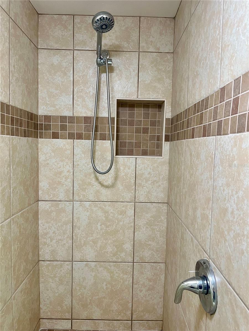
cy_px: 166
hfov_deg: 53.1
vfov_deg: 67.3
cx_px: 124
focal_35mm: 26
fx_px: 249
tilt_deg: -4.3
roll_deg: -1.3
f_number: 1.5
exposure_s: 1/60
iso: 250
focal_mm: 5.7
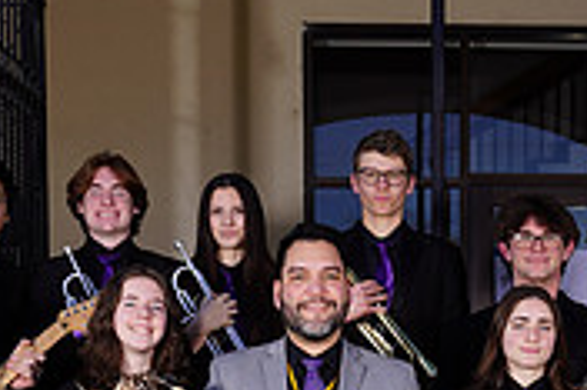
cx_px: 474
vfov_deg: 11.6
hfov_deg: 18.1
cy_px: 625
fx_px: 1824
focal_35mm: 112
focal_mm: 34
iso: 100
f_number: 8
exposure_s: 1/250
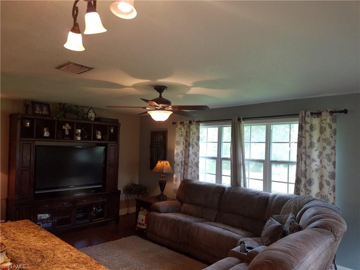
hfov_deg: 67.3
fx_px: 270
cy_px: 135
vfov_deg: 53.1
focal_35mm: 26
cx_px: 180
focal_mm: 4.2
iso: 125
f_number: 1.7
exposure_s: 1/60
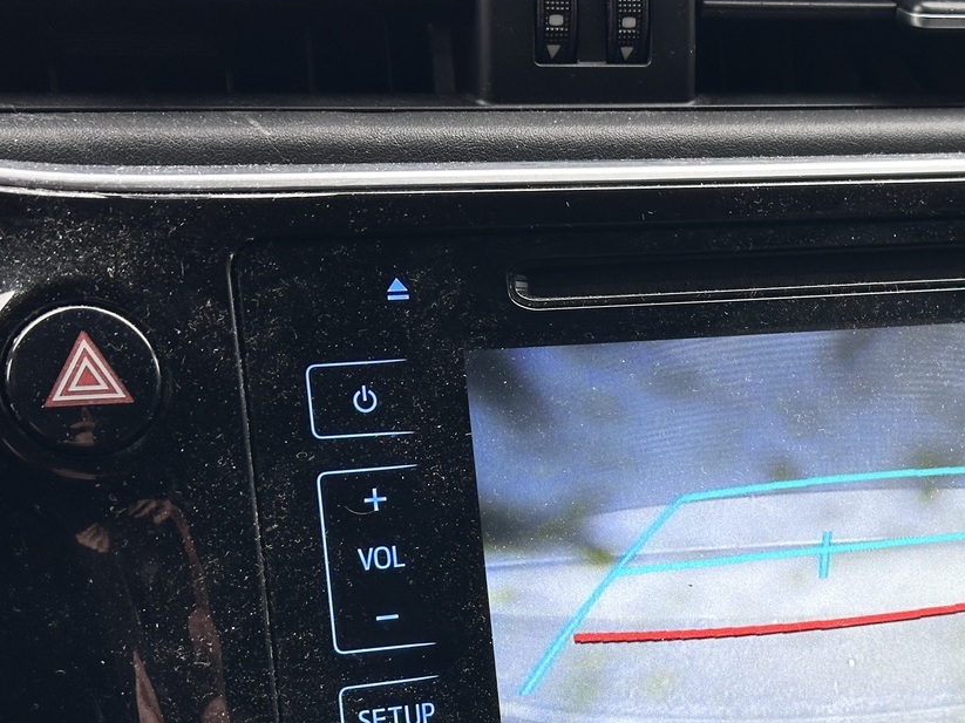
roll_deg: -0.5
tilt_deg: -10.8
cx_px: 816
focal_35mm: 84
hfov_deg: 22.9
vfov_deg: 17.5
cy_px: 523
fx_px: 2341
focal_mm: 6.86
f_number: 1.78
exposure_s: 1/125
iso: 64
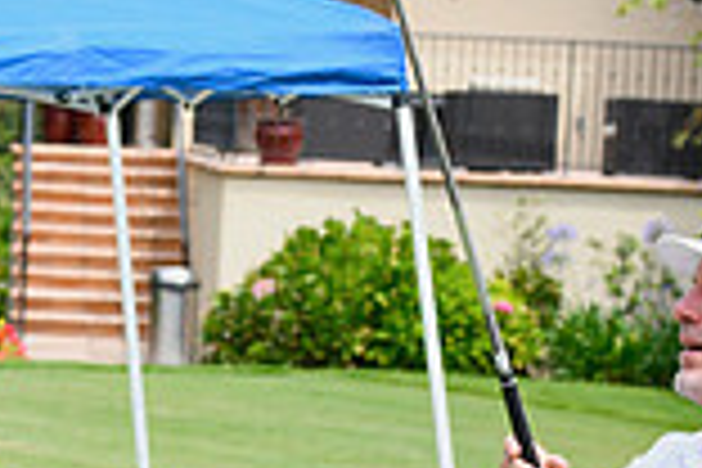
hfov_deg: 7.4
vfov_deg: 4.9
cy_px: 650
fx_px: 5421
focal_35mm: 278
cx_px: 117
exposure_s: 1/1000
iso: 400
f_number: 5.6
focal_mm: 75
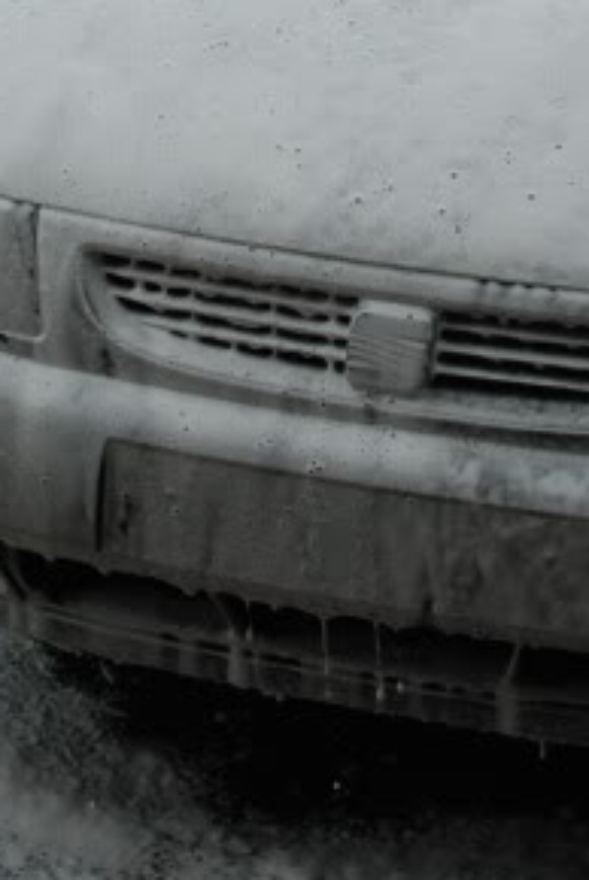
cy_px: -35
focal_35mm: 127
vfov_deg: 15.8
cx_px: 493
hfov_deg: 10.8
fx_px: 3109
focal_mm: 24
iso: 500
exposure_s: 1/320
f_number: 9
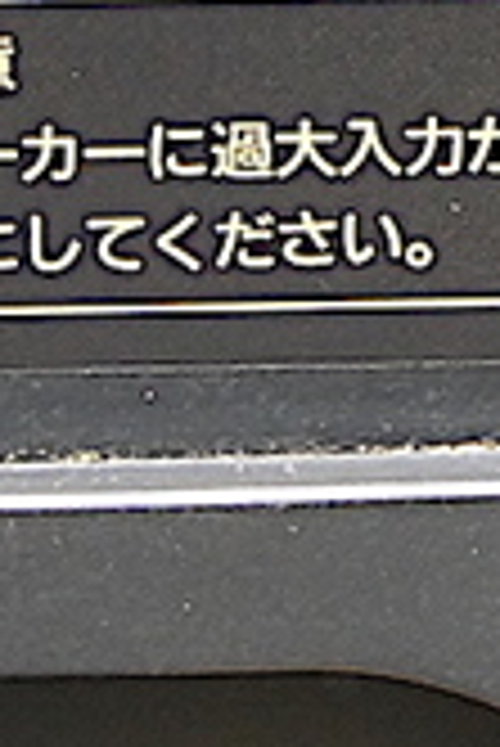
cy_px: 518
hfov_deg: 0.8
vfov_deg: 1.1
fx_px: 37440
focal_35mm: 1801
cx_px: -90
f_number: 5.8
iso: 200
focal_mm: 53.8
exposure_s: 1
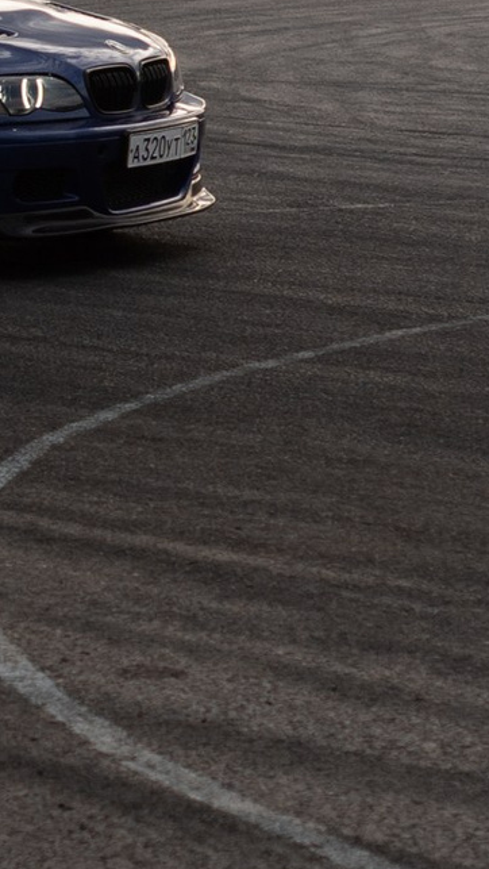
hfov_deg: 5.5
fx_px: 5045
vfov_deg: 9.8
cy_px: -50
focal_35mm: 219
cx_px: 22
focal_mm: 35
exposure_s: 1/2500
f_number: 2.2
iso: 100
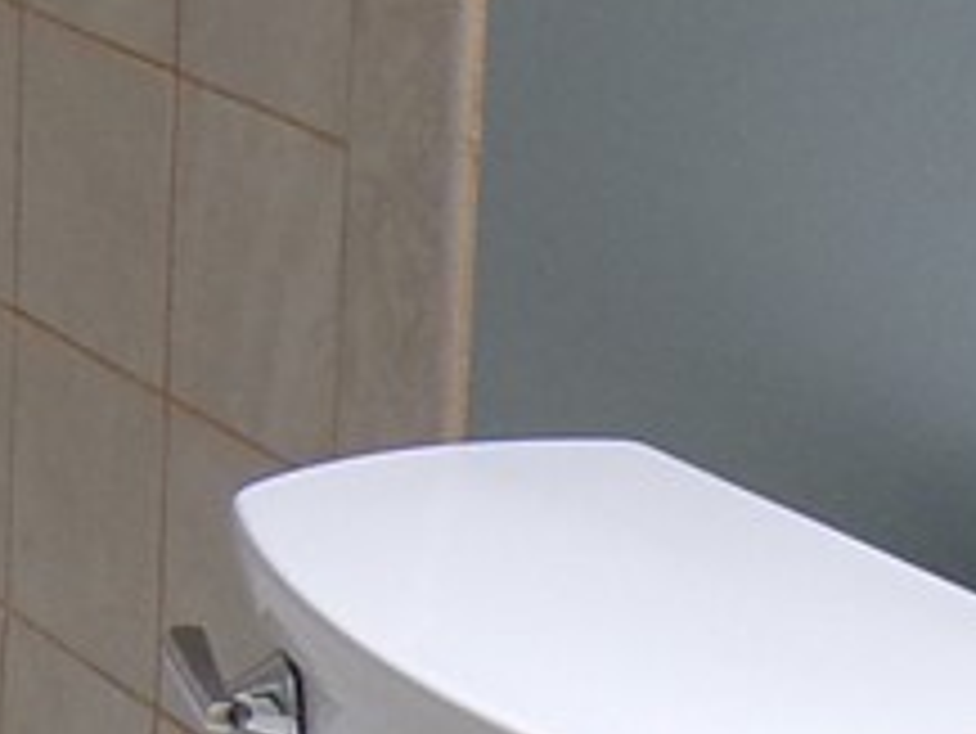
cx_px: -117
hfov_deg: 11.0
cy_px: 95
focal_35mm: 177
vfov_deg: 8.4
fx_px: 4993
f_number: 3
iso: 191
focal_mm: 4.3
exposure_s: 1/34
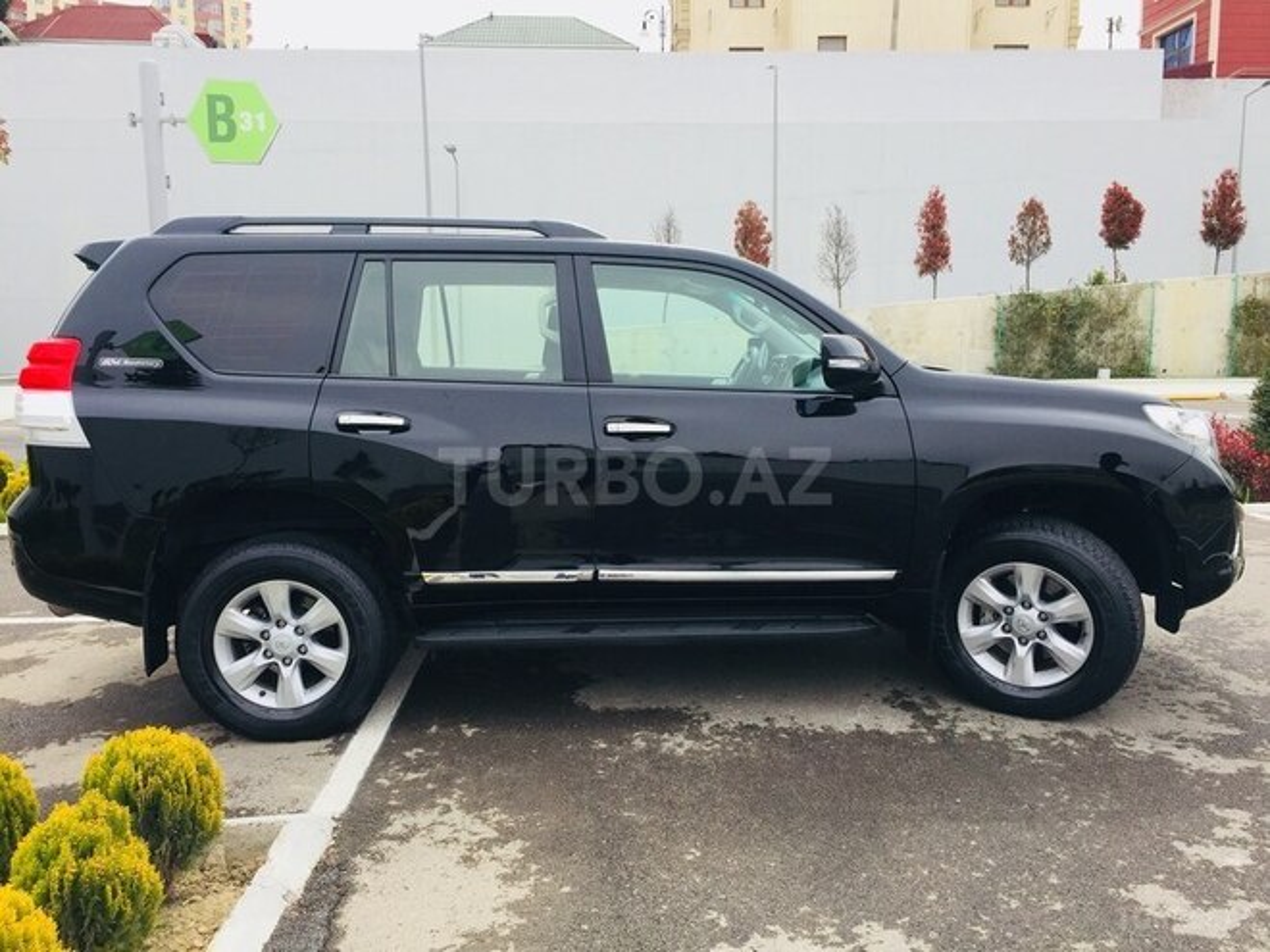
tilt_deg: -7.4
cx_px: 635
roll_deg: +0.2
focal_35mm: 29
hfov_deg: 61.7
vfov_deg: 48.2
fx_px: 1064
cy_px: 476
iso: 32
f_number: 2.2
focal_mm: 4.15
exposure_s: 1/898
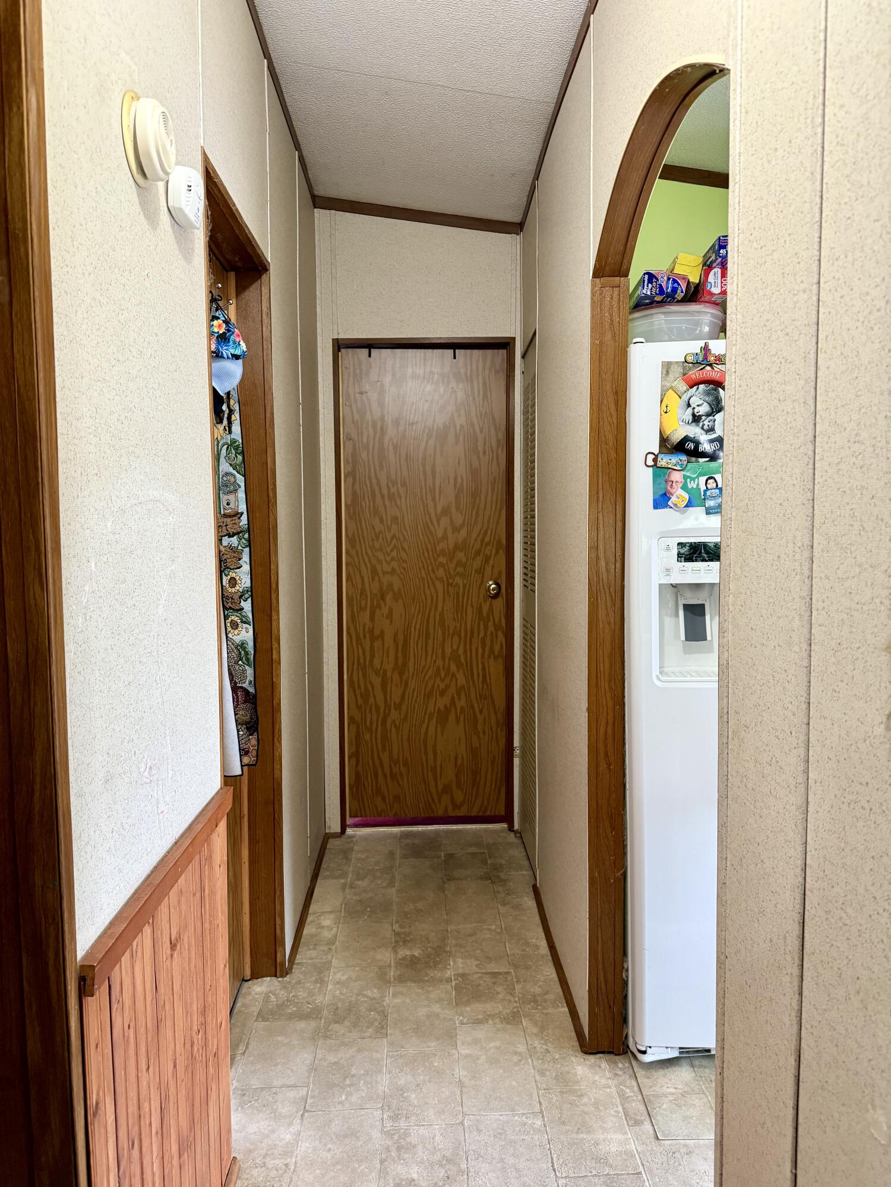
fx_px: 824
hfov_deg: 56.8
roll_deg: +0.4
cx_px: 446
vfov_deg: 71.6
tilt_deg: -4.5
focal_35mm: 24
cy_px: 594
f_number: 1.78
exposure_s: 1/60
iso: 400
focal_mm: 6.76
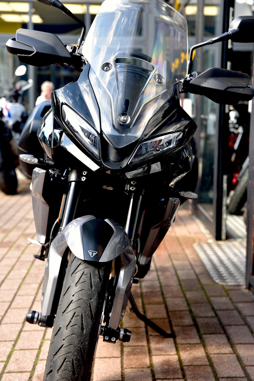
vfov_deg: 32.4
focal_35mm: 62
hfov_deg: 21.9
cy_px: 190
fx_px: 655
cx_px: 127
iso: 100
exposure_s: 1/60
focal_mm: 62
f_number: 4
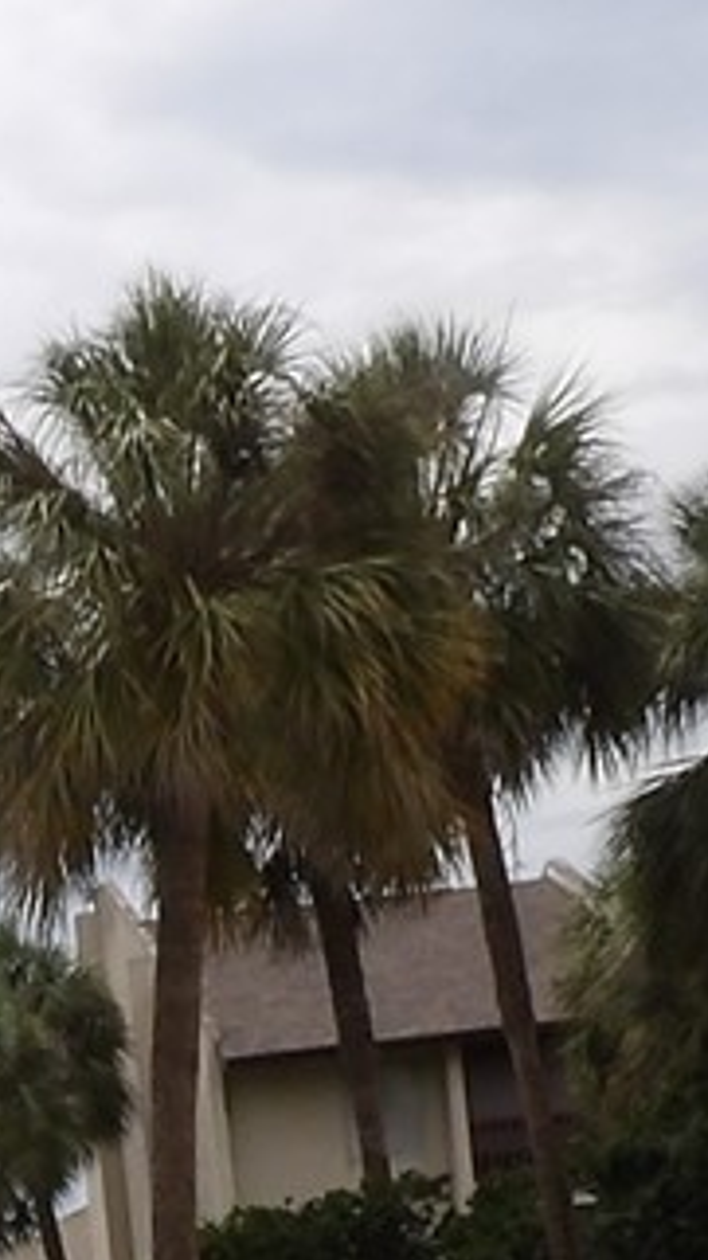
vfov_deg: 15.4
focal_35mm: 130
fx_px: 4341
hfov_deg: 9.2
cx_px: -215
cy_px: 1831
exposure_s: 1/394
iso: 100
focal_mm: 4.3
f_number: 7.4
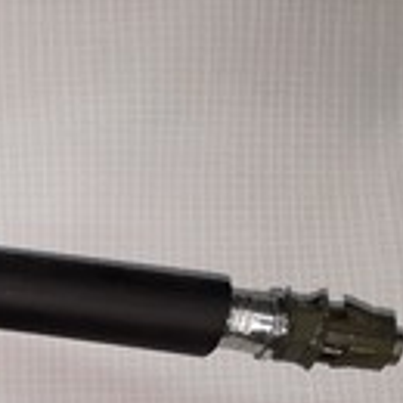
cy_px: 620
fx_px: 1449
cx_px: -453
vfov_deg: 14.6
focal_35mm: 110
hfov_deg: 13.2
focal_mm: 3.6
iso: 40
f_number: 1.9
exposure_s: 1/50
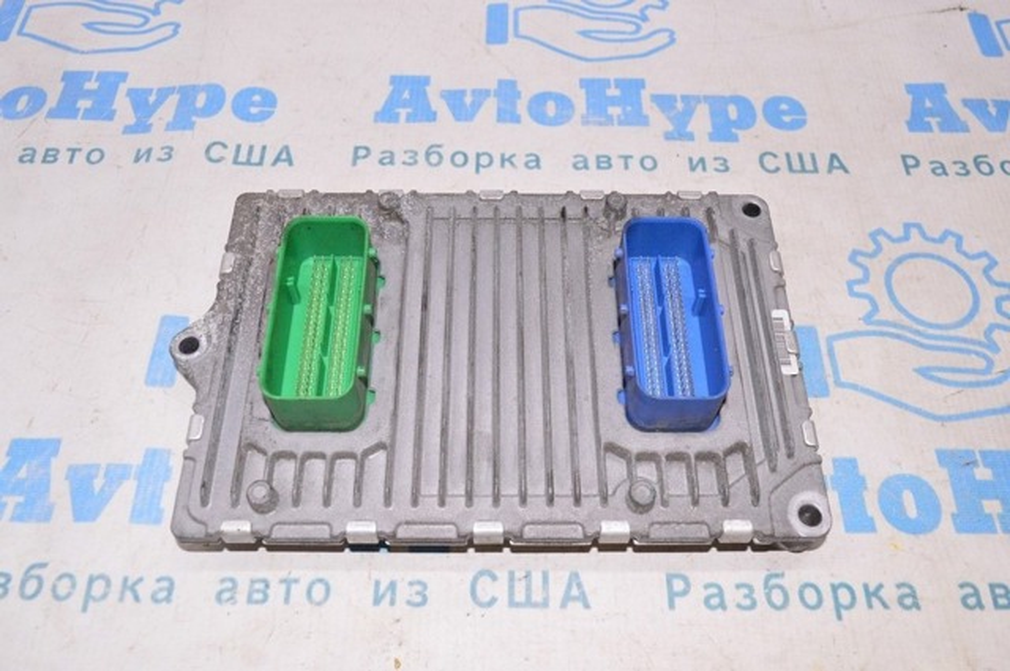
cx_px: 505
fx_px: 925
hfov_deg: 57.3
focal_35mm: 33
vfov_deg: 39.9
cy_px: 336
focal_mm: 22
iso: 1600
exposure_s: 1/160
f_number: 8
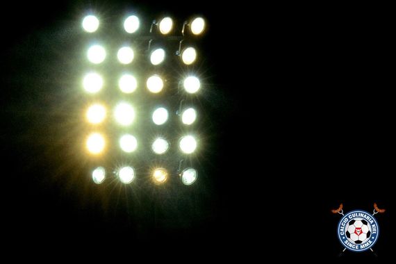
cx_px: 198
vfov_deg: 5.0
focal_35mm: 278
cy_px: 132
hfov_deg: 7.4
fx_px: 3052
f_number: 22
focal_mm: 185
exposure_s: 1/500
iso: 1250
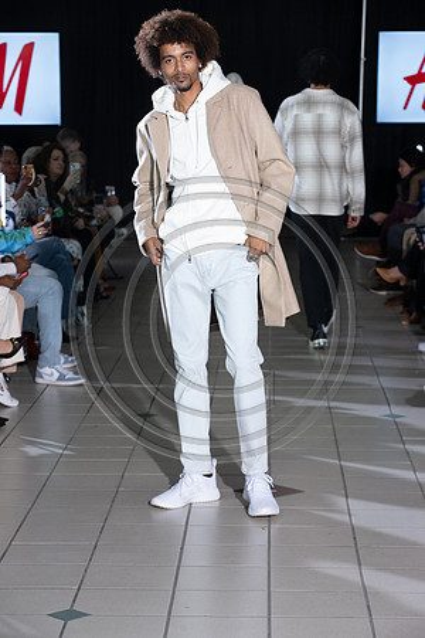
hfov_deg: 13.4
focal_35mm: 102
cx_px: 212
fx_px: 1806
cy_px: 319
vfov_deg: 20.0
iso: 1250
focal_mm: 102
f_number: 7.1
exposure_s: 1/125
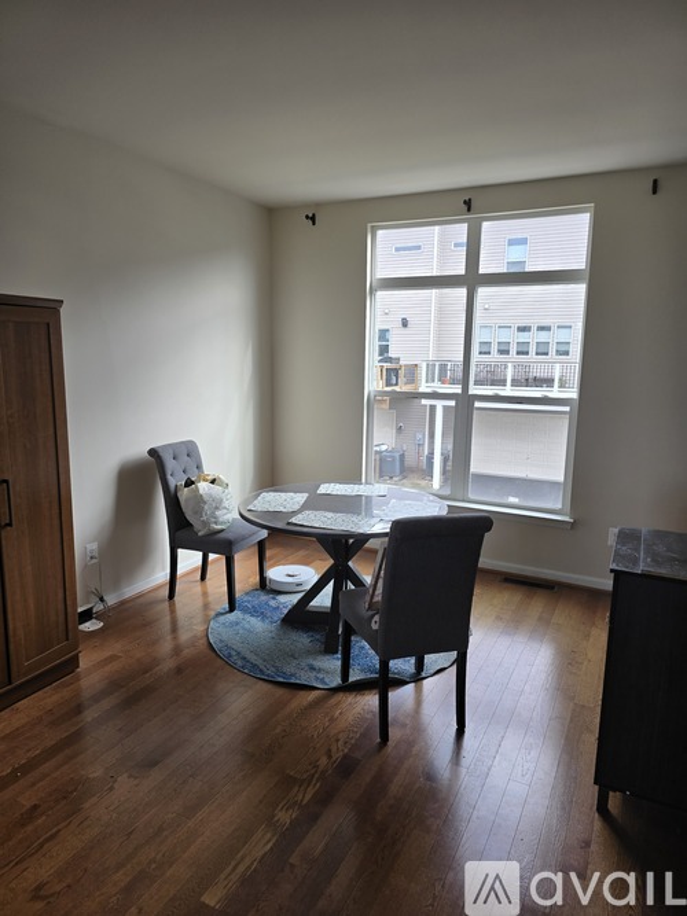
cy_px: 458
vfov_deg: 73.9
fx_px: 609
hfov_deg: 58.9
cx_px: 344
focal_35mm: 23
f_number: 1.7
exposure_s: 1/180
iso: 40
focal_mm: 6.3
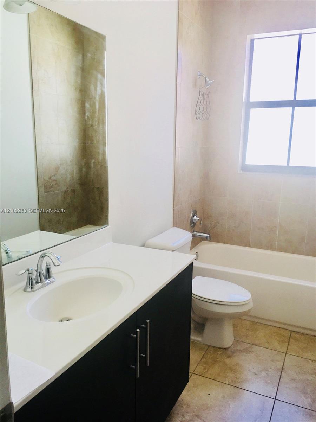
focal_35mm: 29
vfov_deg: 61.7
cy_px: 211
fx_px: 353
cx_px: 158
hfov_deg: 48.2
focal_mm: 4.15
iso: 25
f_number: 2.2
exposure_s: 1/120
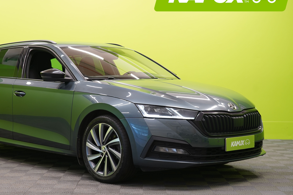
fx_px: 529
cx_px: 105
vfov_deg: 20.9
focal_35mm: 65
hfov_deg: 30.8
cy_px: 97
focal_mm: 48
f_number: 5
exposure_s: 1/25
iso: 400
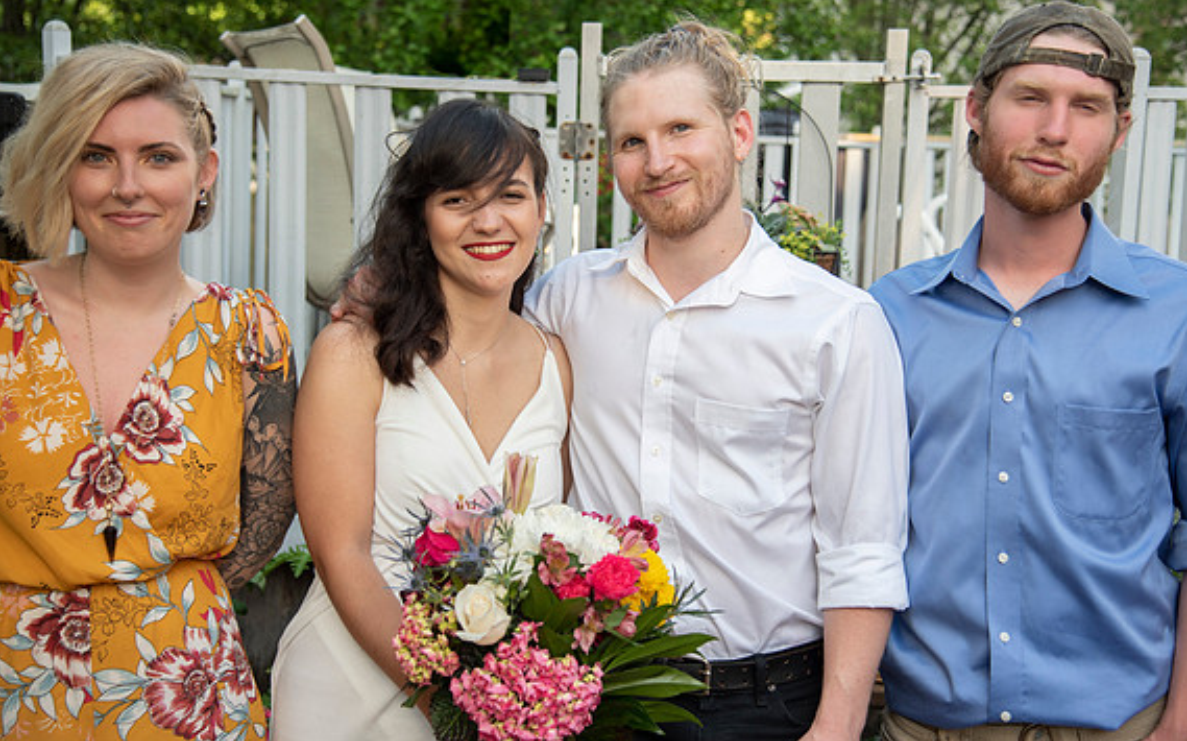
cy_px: 352
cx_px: 603
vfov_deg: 24.8
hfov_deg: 38.9
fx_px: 1681
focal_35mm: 52
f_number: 4
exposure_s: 1/200
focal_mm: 50
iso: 100
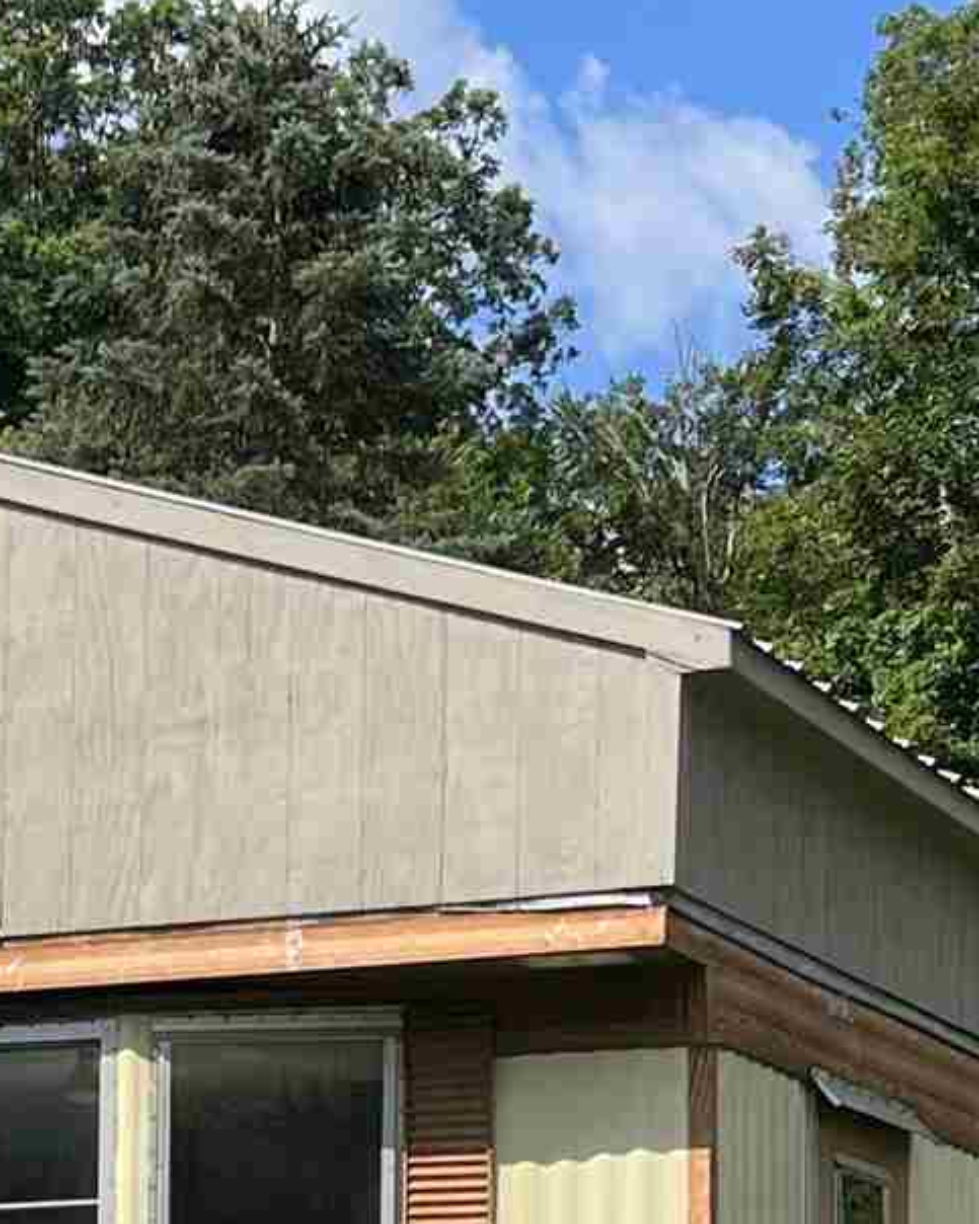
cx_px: 43
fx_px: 4673
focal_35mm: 129
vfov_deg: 14.6
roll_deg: -0.4
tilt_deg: +5.3
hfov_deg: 11.9
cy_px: 1291
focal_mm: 5.7
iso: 50
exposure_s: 1/3257
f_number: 1.5
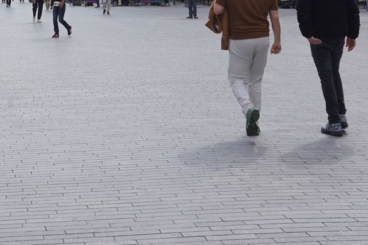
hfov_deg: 24.0
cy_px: -117
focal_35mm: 82
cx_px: 29
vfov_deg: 15.4
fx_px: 838
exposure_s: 1/100
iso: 100
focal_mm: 24
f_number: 14
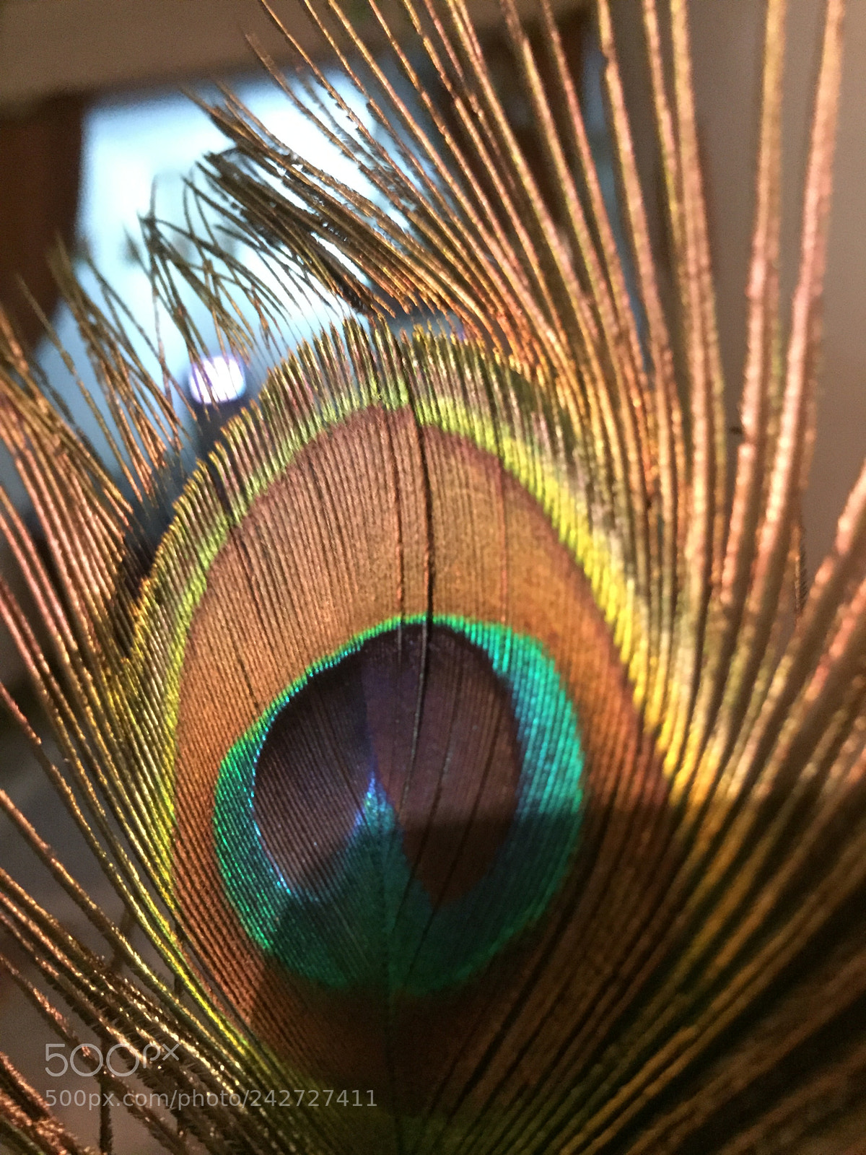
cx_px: 433
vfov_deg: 61.7
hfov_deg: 48.2
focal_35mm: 29
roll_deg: +9.4
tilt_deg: -13.3
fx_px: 967
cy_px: 578
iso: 1000
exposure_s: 1/17
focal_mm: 4.15
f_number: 2.2
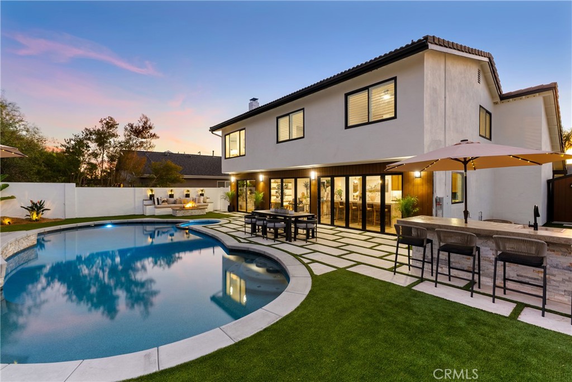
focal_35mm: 16
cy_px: 191
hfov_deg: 96.7
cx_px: 286
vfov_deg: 73.8
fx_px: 254
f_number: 9
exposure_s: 1.3
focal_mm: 16
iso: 100
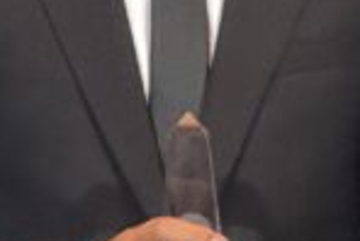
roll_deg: +0.4
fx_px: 7027
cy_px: 117
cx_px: 156
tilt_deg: -2.2
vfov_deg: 2.0
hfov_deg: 2.9
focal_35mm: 702
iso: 500
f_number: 2.8
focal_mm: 16.89
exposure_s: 1/75
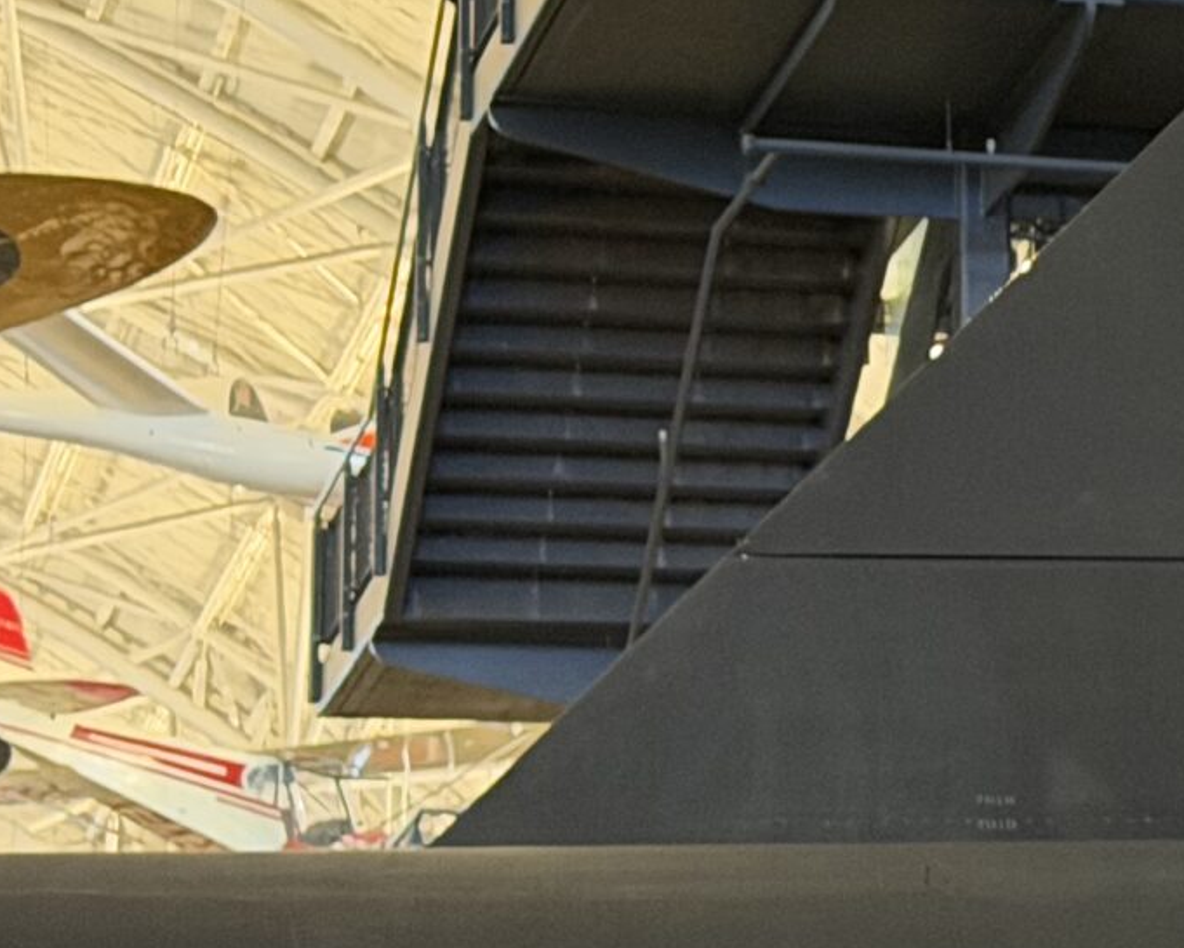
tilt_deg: +13.9
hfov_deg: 10.3
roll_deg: +4.0
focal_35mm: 176
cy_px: 411
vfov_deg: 8.8
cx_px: 2178
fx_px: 6168
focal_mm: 6.76
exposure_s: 1/40
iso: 500
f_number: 1.78
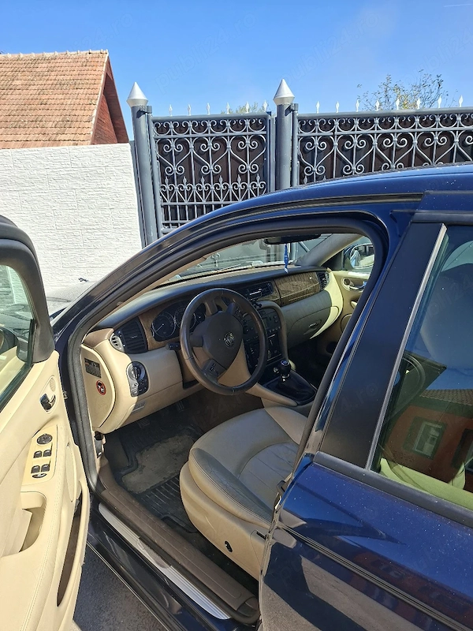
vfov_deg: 73.9
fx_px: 419
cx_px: 236
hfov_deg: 58.9
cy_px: 316
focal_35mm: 23
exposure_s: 1/1250
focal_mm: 5.54
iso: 50
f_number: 1.8
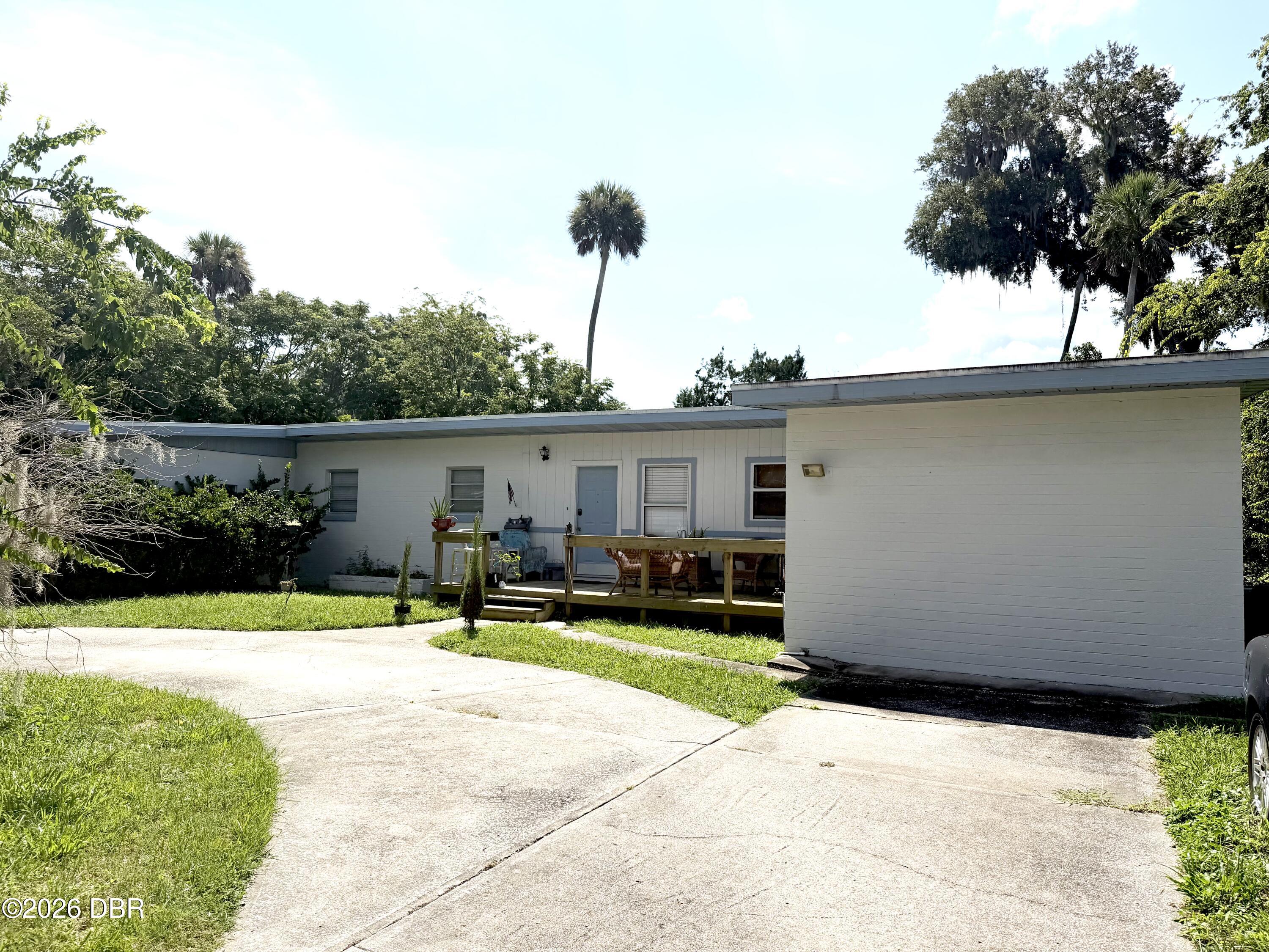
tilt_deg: +2.8
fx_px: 880
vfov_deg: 56.8
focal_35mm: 24
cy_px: 476
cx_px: 634
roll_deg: -1.6
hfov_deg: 71.6
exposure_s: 1/9091
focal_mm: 6.76
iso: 80
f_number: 1.78
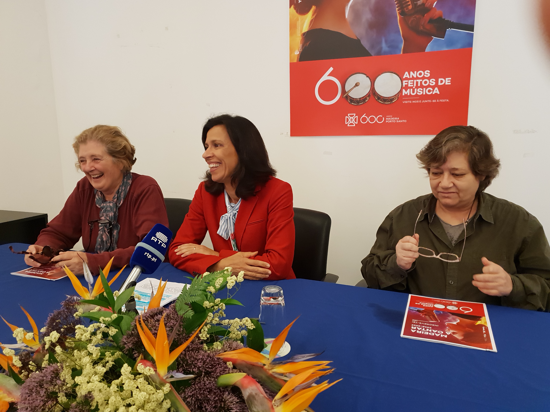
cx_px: 275
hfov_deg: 67.3
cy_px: 206
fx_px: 413
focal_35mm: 26
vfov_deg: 53.1
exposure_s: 1/50
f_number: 1.5
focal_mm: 4.3
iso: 320
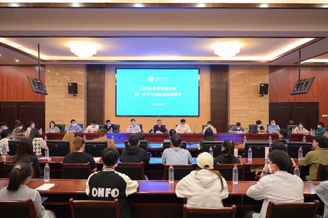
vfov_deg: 47.1
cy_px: 109
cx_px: 164
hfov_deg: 66.5
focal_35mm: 28
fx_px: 250
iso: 1600
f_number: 2.8
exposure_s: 1/125
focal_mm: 27.5
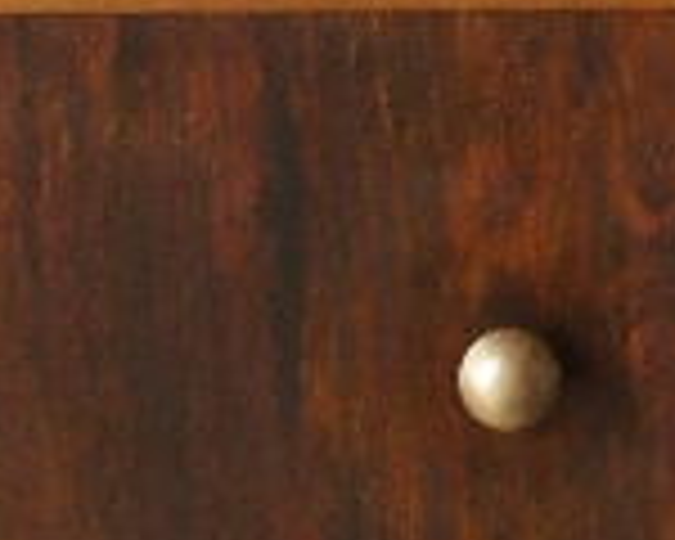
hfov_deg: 3.3
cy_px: -144
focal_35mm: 572
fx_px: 11427
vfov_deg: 2.7
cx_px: 1760
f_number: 5.6
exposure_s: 1/25
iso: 800
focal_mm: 35
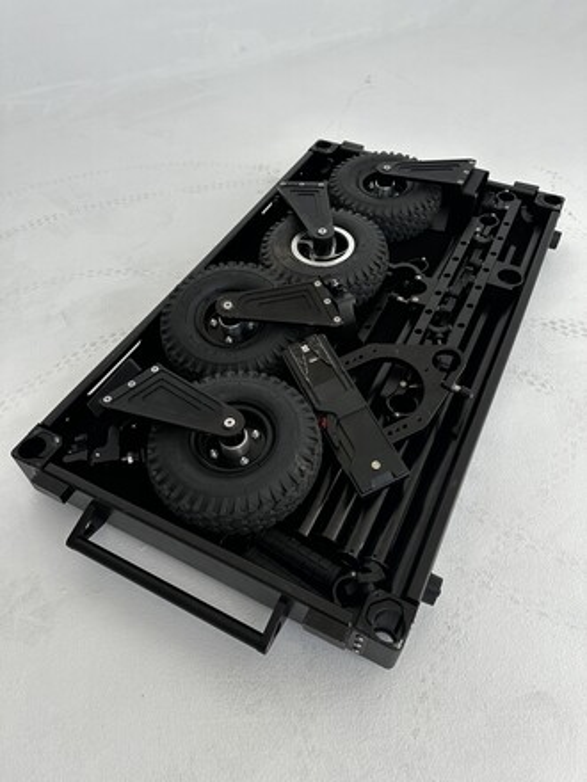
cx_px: 294
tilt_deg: -50.0
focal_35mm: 24
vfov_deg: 71.6
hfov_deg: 56.8
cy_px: 391
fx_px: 543
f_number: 1.78
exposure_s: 1/297
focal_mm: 6.86
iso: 80
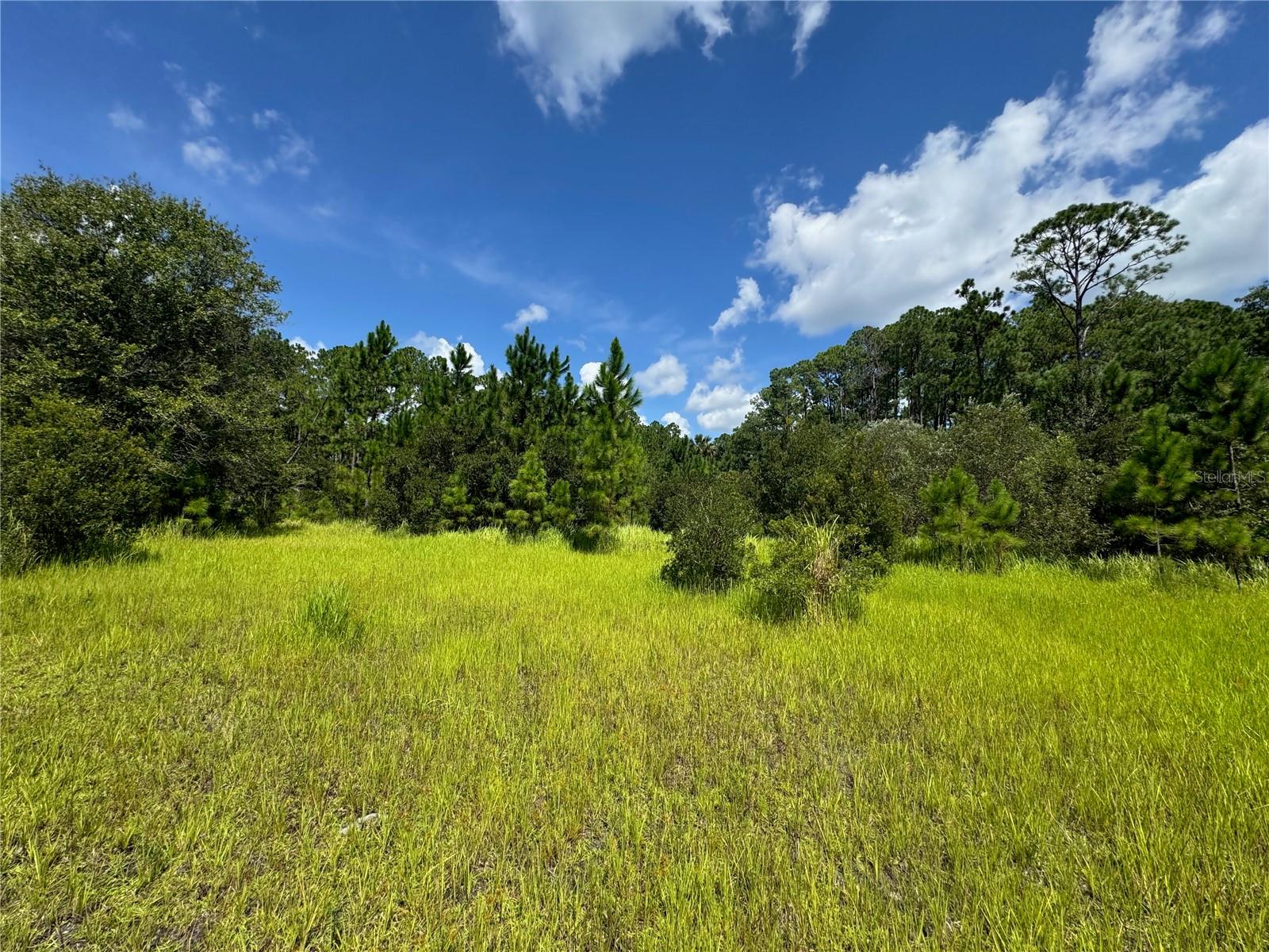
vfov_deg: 85.7
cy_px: 476
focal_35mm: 14
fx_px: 513
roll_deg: -1.9
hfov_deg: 102.1
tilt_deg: +6.2
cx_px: 634
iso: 50
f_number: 2.2
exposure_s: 1/1880
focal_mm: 2.22
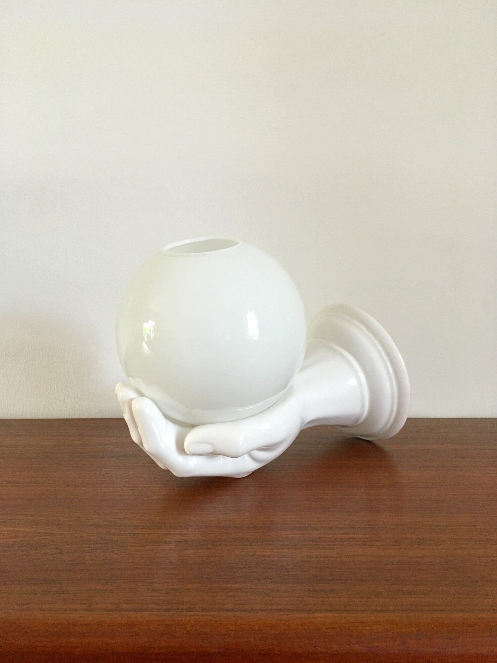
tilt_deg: -4.8
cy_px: 332
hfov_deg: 48.2
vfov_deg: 61.7
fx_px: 555
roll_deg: +0.5
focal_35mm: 29
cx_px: 248
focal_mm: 4.15
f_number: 2.2
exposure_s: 1/33
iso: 160
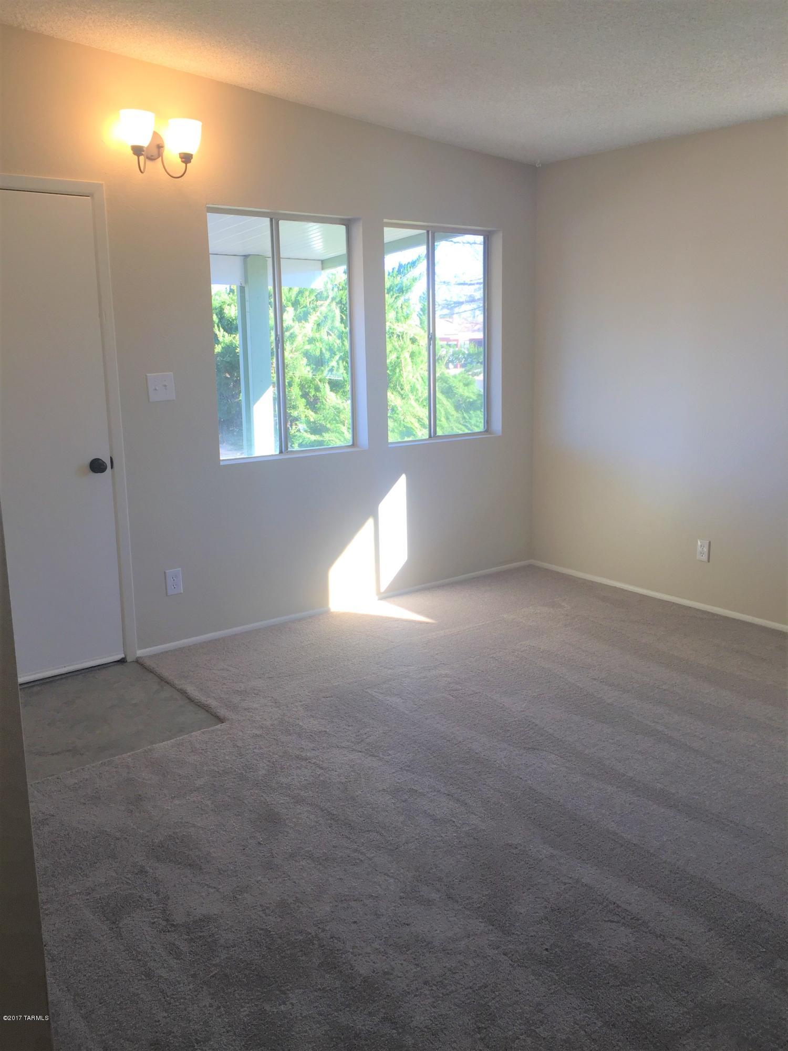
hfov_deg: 48.2
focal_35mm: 29
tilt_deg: -9.3
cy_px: 526
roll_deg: +0.7
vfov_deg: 61.7
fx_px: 880
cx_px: 394
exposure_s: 1/120
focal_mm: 4.15
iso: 32
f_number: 2.2
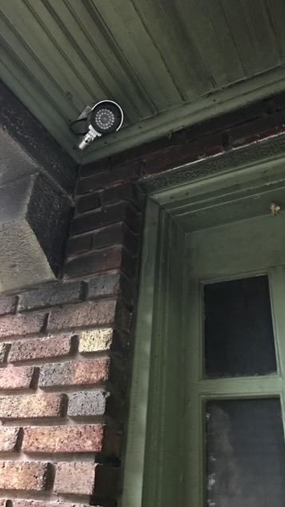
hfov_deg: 37.7
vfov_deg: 62.6
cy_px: 257
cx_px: 121
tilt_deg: +31.6
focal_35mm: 31
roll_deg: -5.8
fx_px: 417
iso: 100
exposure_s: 1/5
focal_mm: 3.99
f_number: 1.8
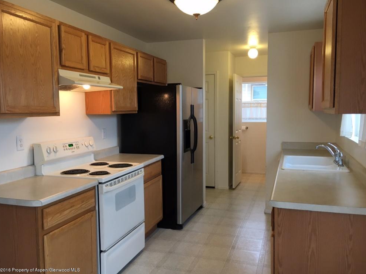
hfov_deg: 60.0
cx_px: 184
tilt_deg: -5.7
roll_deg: +1.4
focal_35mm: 30
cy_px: 138
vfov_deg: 46.8
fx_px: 317
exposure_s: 1/30
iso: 64
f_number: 2.2
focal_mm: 4.15
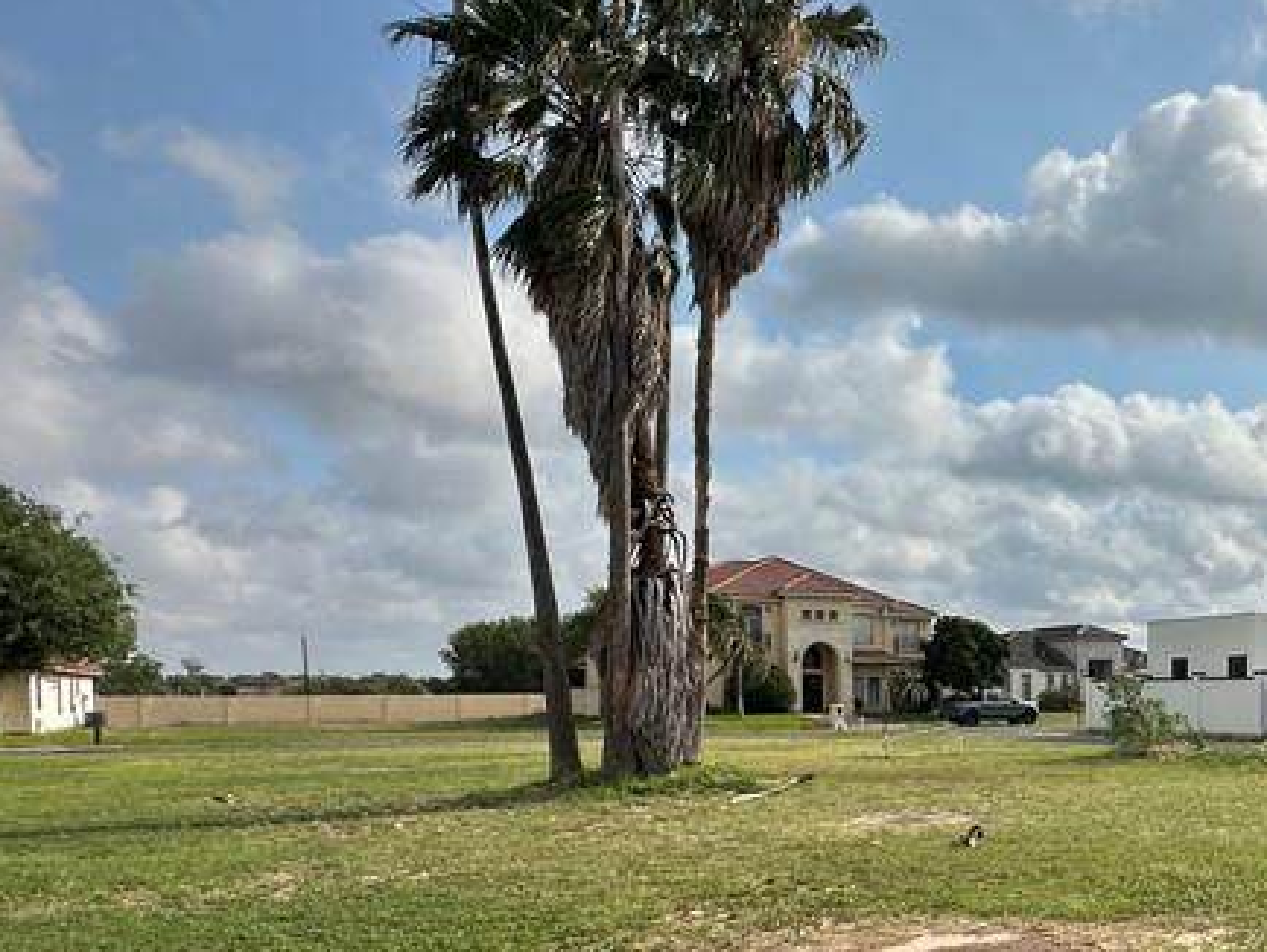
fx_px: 1209
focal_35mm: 33
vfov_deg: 41.4
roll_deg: +0.2
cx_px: 1209
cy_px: 739
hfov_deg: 47.8
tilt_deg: -2.3
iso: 50
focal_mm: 2.22
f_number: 2.2
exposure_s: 1/3040
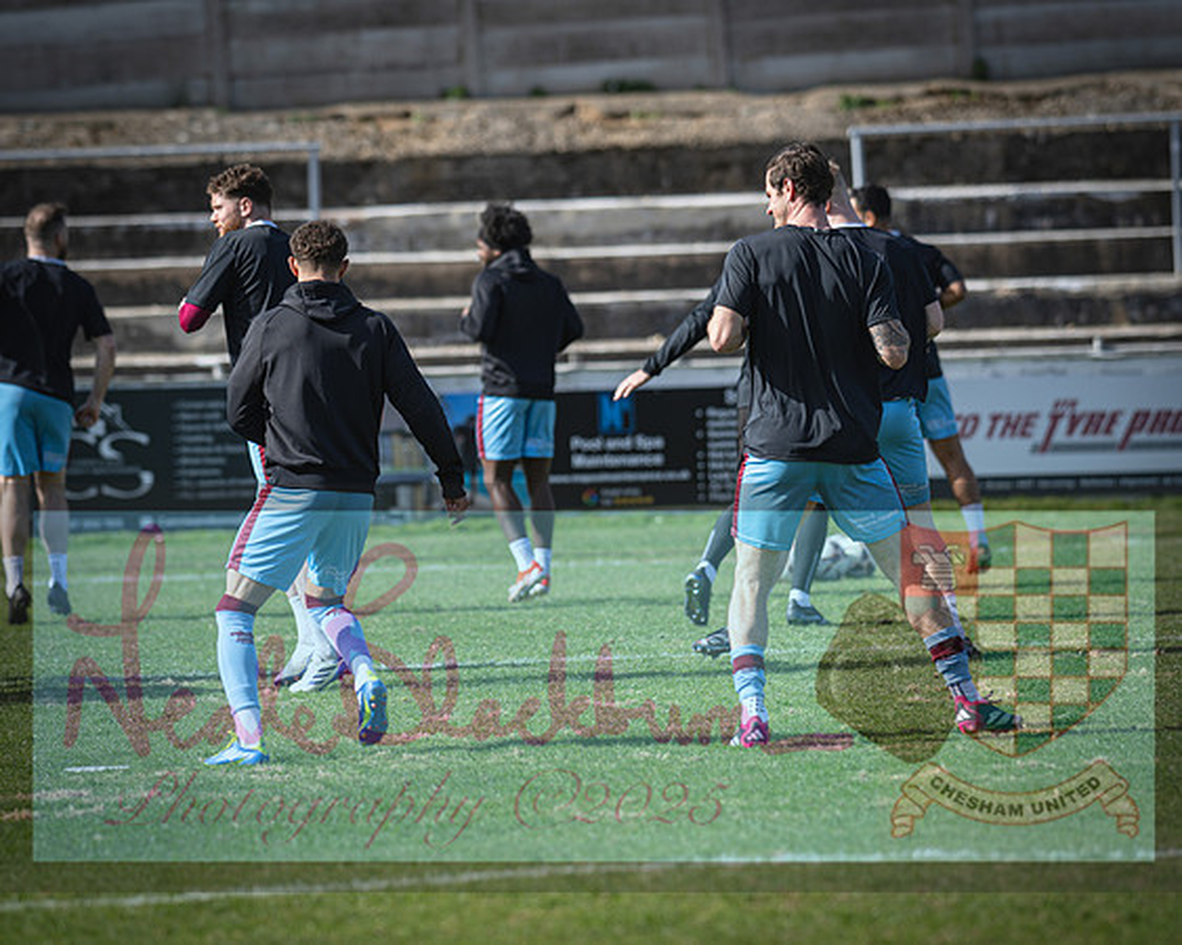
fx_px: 7959
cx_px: 553
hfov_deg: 8.5
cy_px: 472
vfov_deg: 6.8
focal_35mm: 228
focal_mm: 135
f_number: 2.1
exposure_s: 1/1000
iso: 32
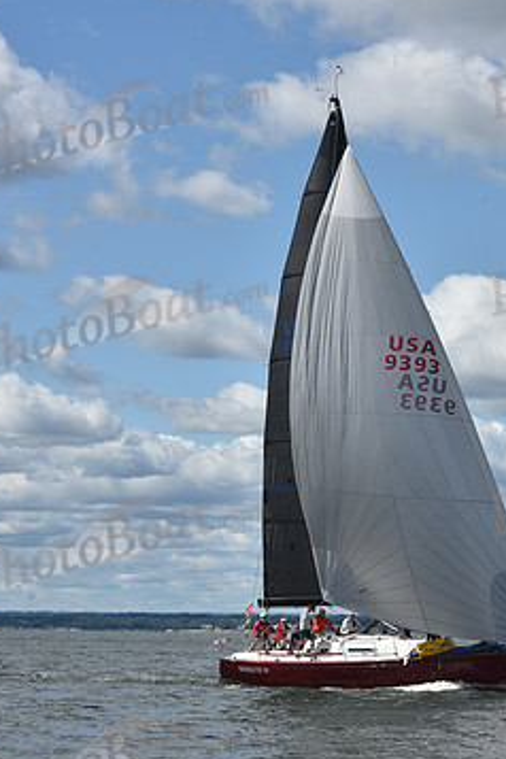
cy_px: 402
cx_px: 380
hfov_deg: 10.5
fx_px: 2741
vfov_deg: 15.8
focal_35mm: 130
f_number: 11
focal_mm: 80
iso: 250
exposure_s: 1/800
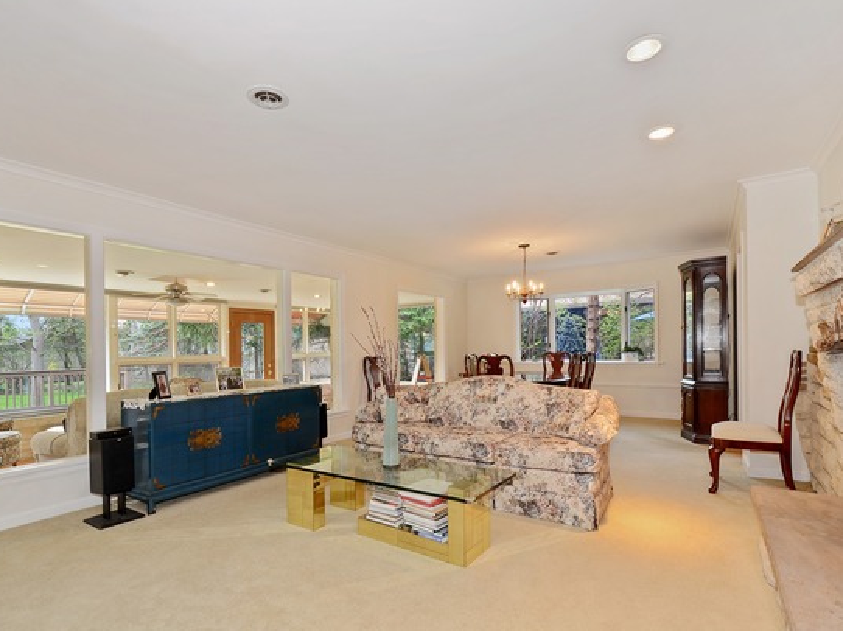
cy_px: 326
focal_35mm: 17
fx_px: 414
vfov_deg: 74.7
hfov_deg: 91.0
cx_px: 401
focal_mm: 10
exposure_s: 1/6
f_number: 8
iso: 200
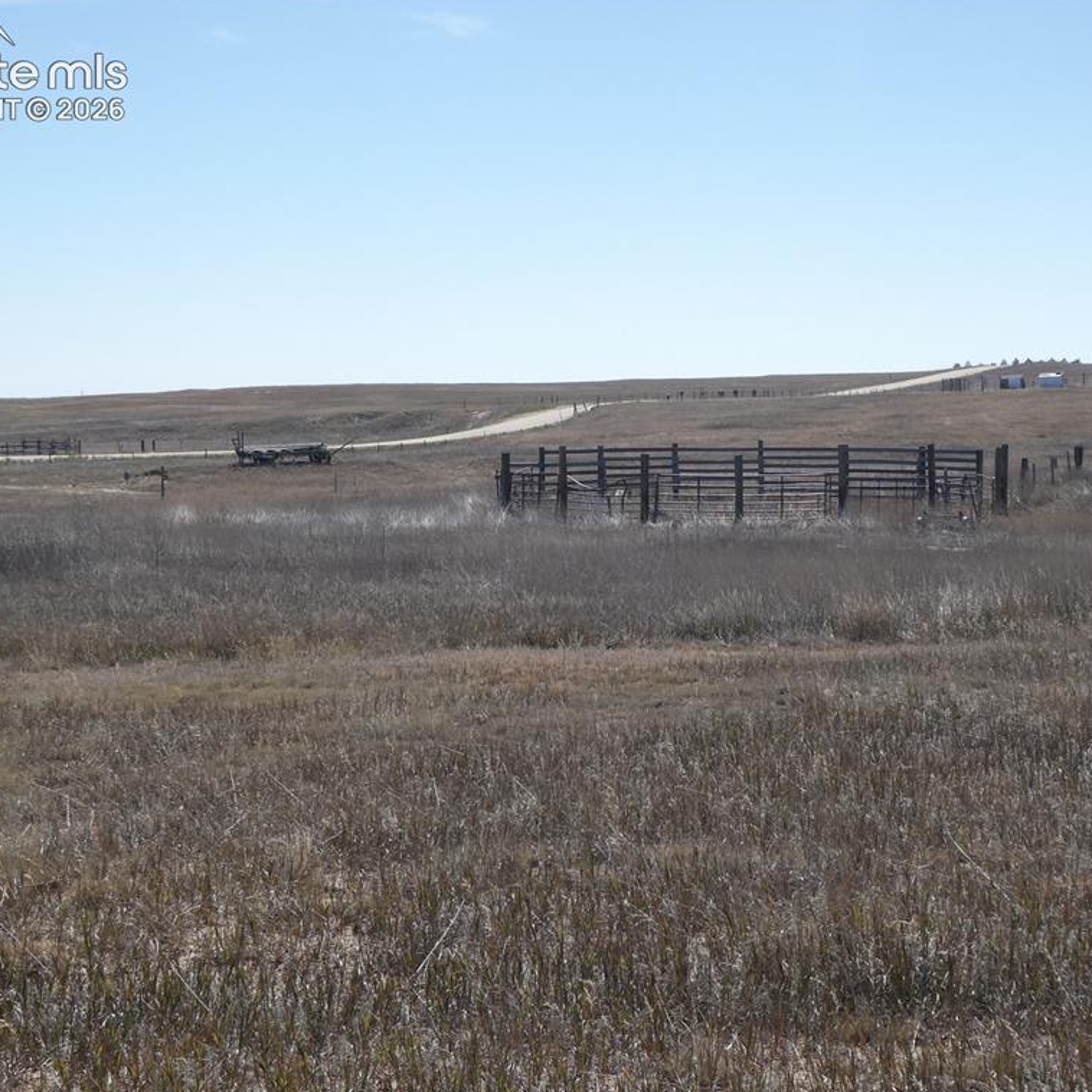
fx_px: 2427
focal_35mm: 68
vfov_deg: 25.4
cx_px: 583
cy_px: 545
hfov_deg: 25.4
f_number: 4.2
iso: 80
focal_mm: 10.3
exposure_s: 1/800
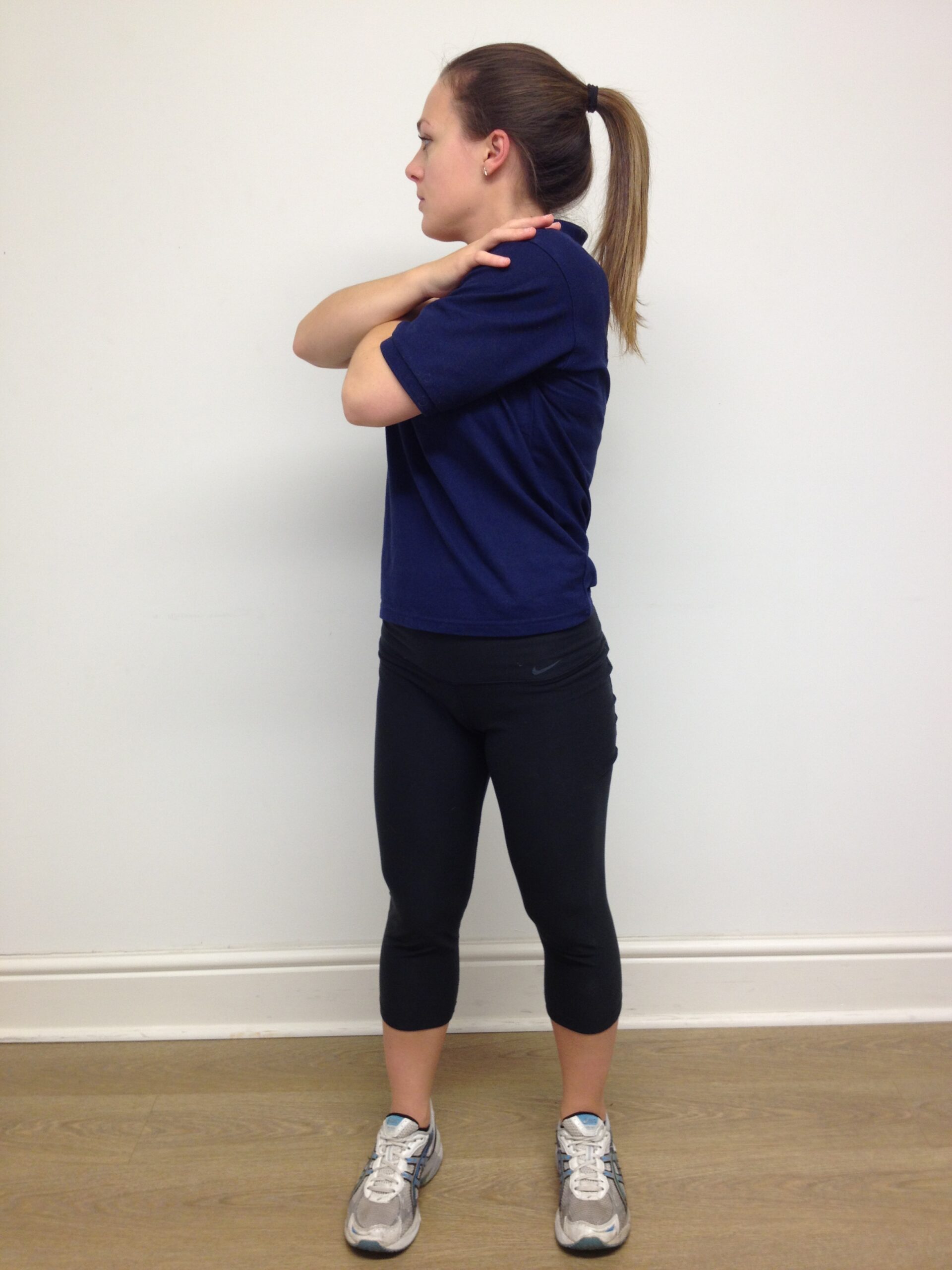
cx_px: 476
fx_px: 1283
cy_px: 635
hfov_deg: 40.7
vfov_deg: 52.6
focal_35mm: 35
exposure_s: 1/20
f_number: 2.4
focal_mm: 4.28
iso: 50
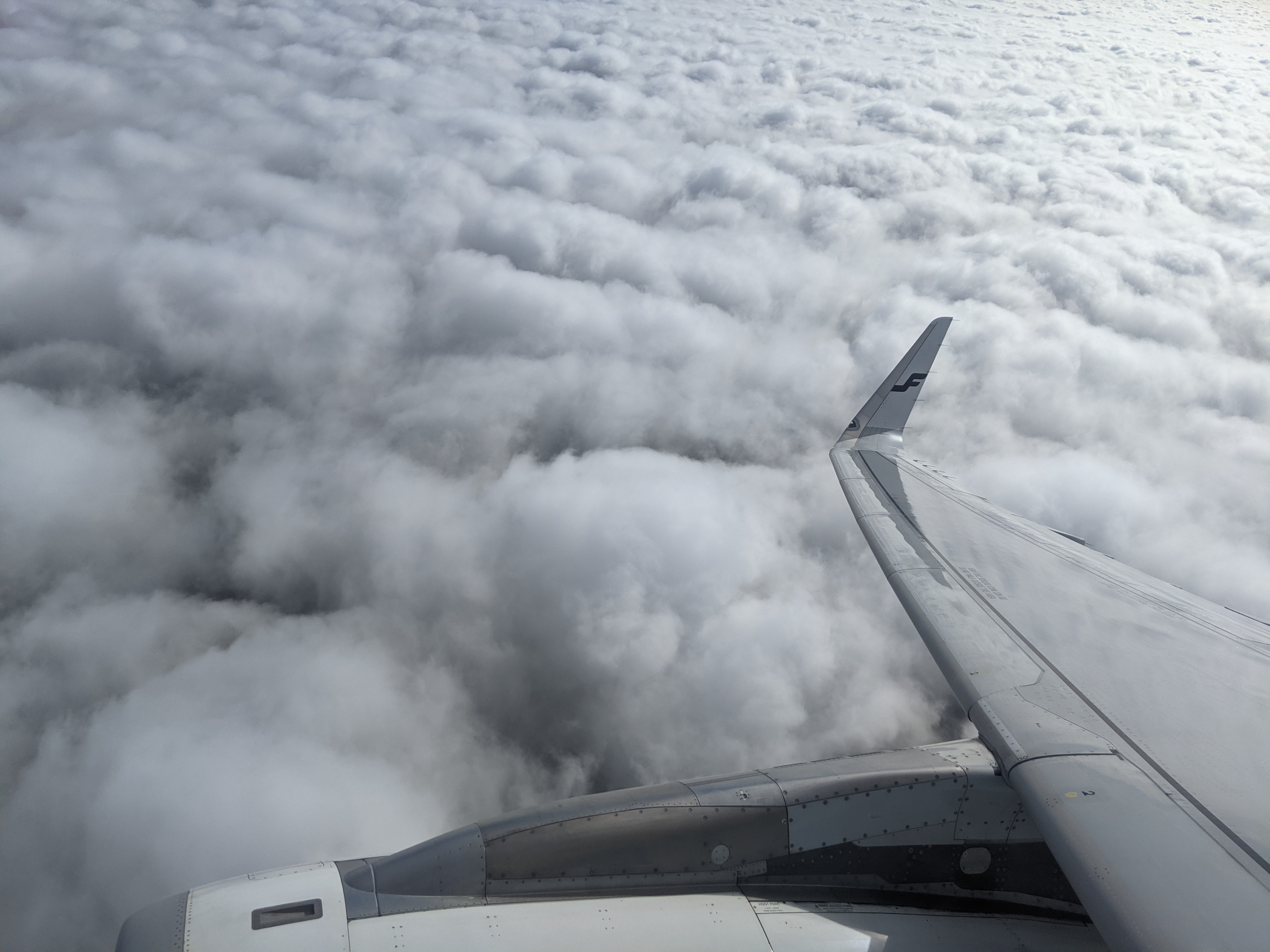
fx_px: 991
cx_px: 635
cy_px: 476
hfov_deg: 65.3
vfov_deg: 51.4
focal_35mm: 27
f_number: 1.8
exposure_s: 1/11765
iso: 79
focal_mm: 4.44
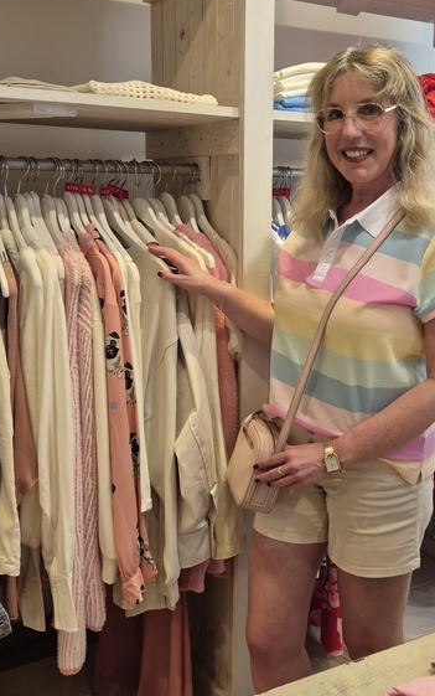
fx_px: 625
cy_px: 413
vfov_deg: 57.7
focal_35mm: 33
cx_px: 314
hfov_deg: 37.6
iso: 160
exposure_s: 1/100
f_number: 1.8
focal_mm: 5.4
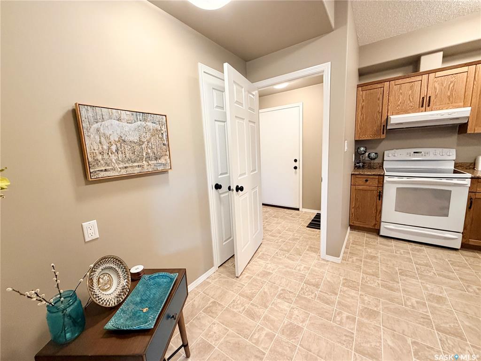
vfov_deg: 85.7
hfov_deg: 102.1
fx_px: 195
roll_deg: +3.2
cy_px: 180
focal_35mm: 14
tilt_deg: -9.4
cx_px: 240
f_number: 2.2
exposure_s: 1/60
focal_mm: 2.22
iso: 250
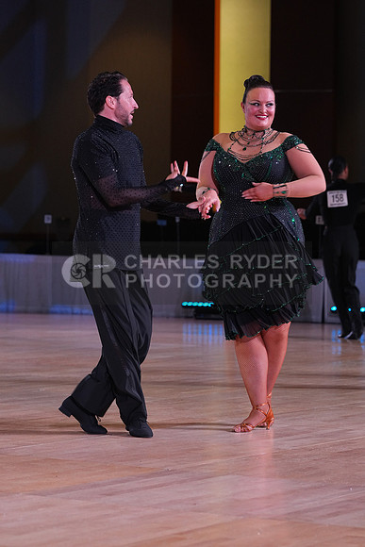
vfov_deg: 16.6
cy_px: 274
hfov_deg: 11.2
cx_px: 182
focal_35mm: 123
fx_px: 1869
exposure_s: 1/250
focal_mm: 123
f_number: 5
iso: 2500
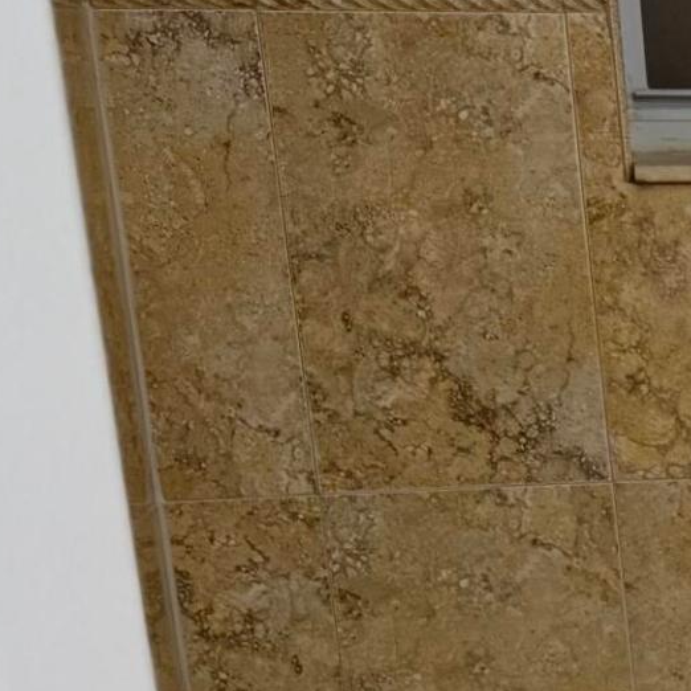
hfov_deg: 12.3
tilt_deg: -16.2
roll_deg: +1.2
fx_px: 2642
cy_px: 896
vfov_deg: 14.3
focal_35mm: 117
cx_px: 1570
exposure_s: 1/120
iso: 64
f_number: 1.78
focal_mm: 6.76
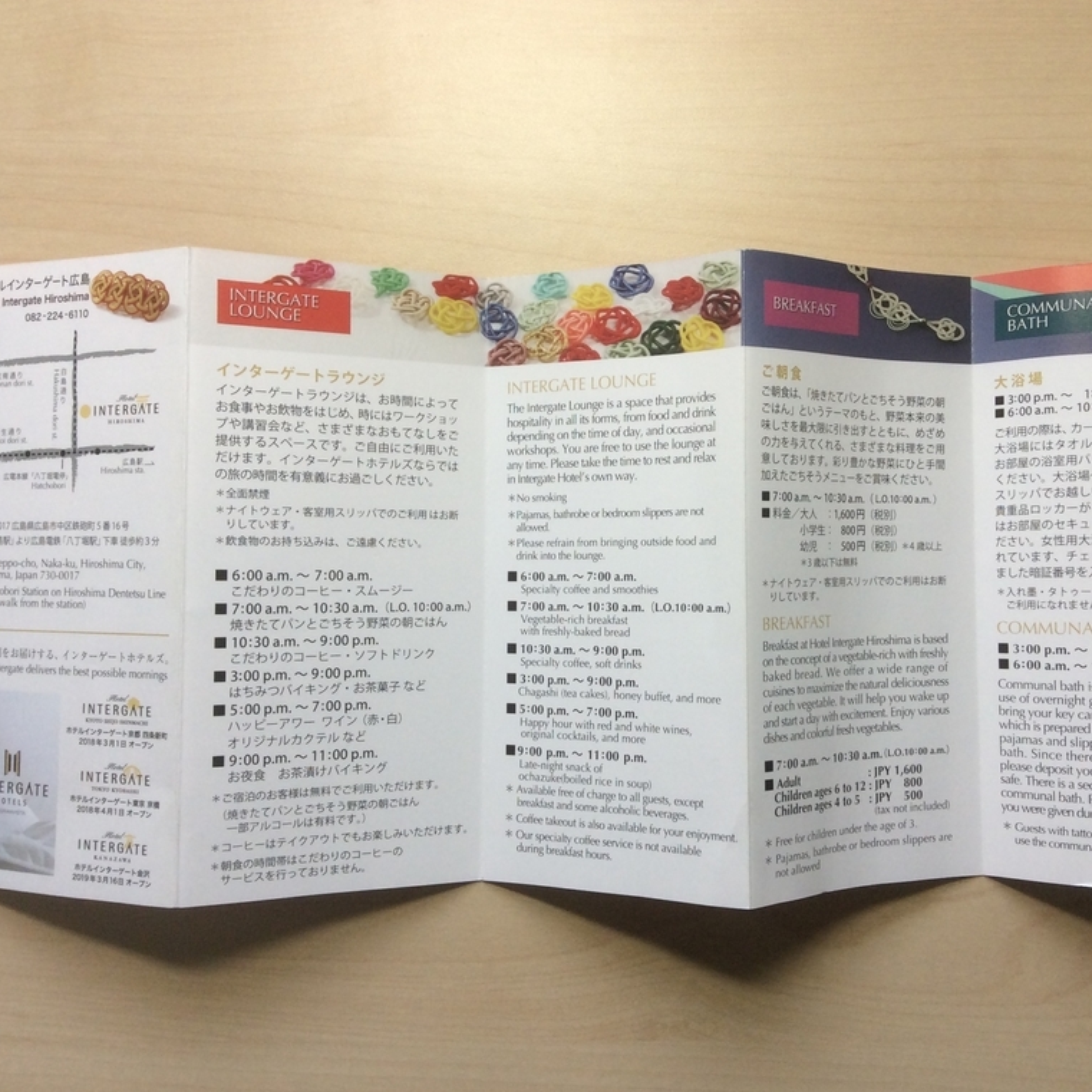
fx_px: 1356
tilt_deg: -87.2
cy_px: 547
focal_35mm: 38
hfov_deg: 43.7
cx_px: 647
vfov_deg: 43.9
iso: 40
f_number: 2.4
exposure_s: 1/120
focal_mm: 3.3
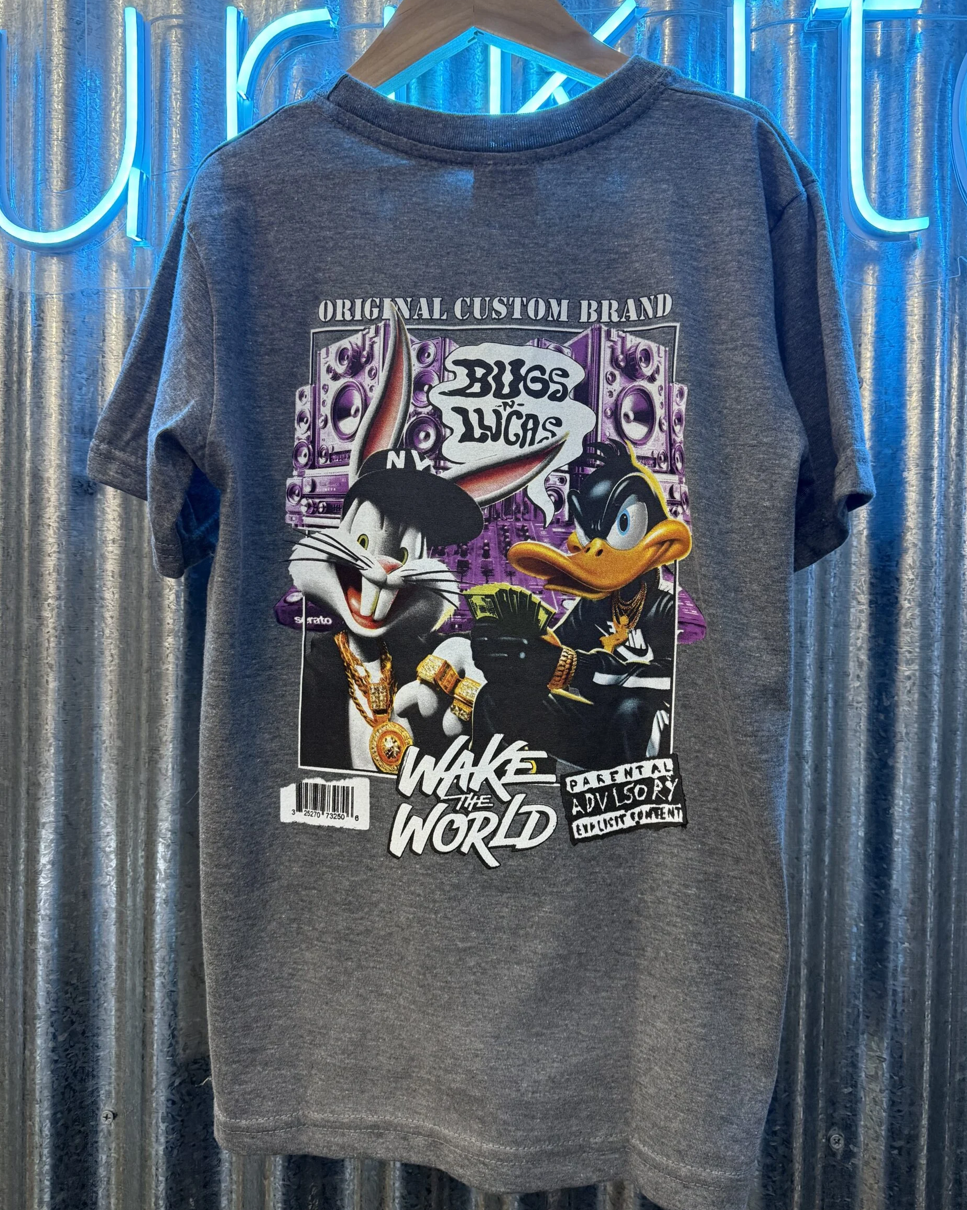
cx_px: 503
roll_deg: -1.0
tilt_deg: -0.3
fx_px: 930
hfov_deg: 54.9
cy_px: 588
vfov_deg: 66.0
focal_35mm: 26
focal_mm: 6.76
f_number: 1.78
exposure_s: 1/100
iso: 320
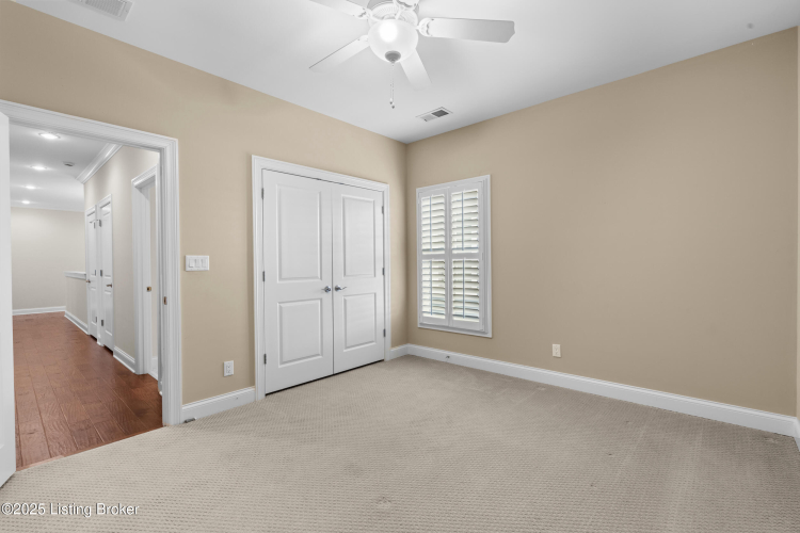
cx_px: 400
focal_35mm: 16
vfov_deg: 73.7
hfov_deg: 96.7
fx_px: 356
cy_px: 266
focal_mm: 16
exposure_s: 1/40
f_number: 9
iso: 400
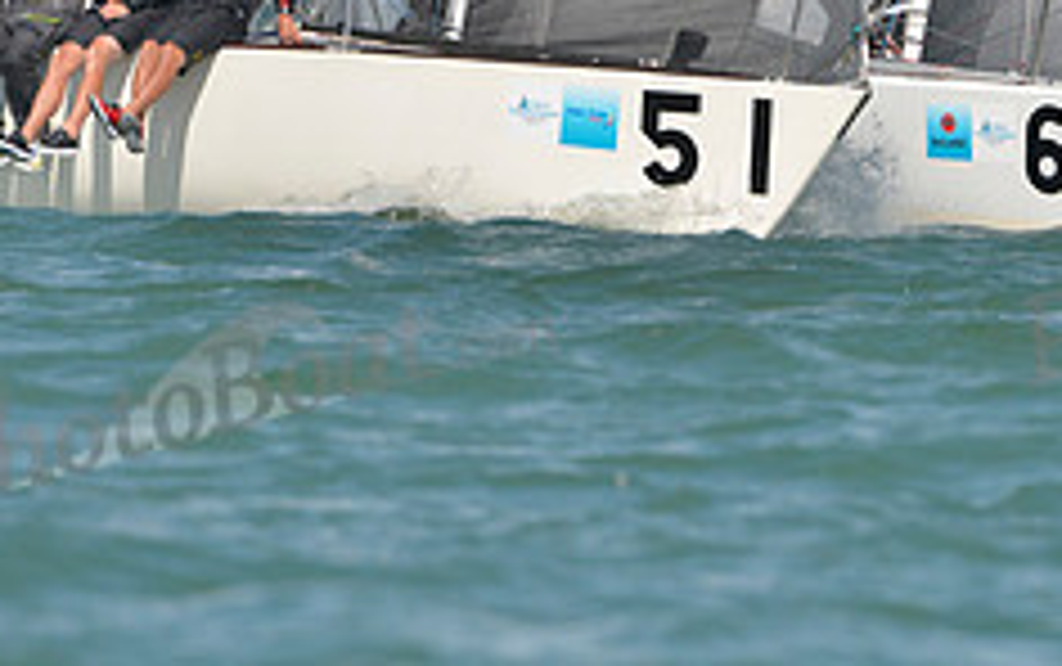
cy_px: 97
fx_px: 29000
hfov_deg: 2.1
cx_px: 792
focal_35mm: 1001
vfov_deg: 1.3
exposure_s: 1/1600
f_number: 7.1
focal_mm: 400
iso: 280
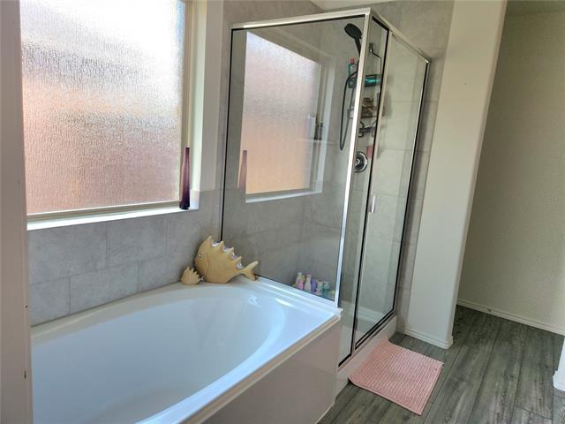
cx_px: 282
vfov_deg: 58.9
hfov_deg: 73.9
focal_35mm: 23
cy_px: 212
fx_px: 375
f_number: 1.8
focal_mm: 5.4
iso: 32
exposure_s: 1/60.2
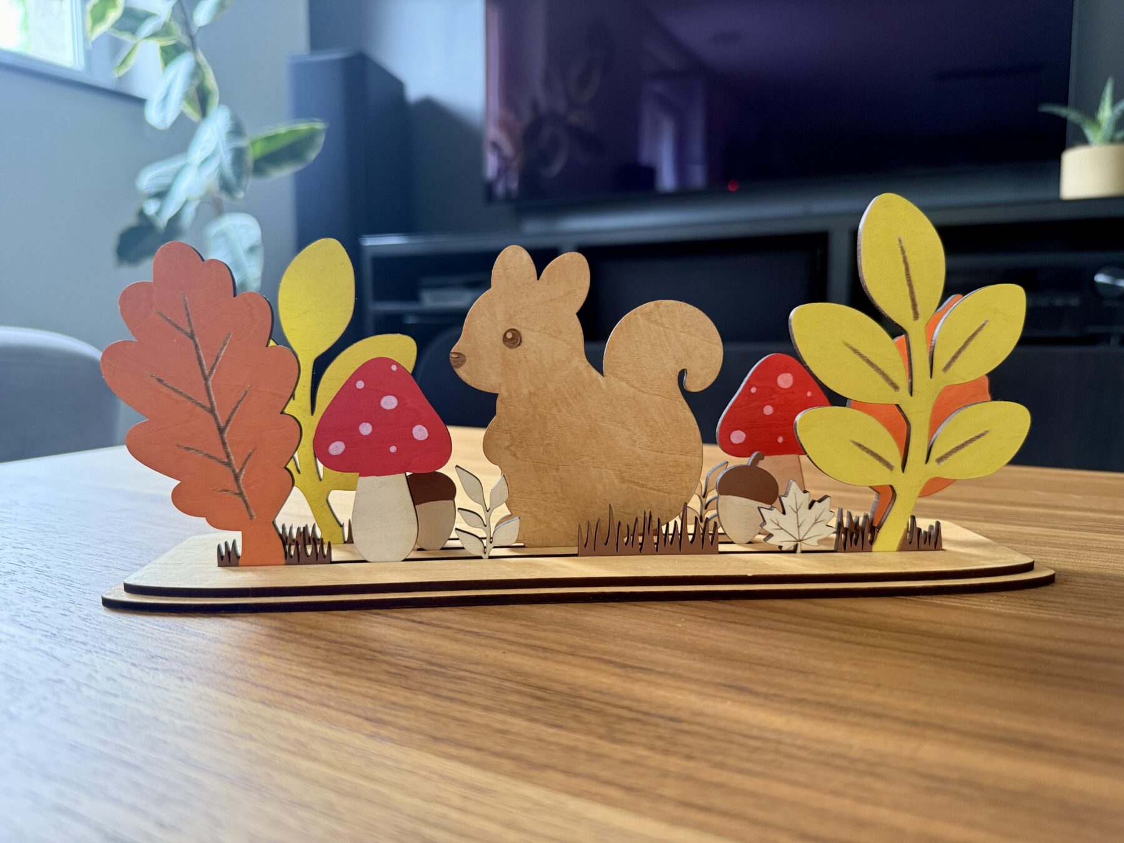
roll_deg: -0.2
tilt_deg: -6.4
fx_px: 779
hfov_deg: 71.6
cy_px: 422
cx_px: 562
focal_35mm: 24
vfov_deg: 56.8
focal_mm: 6.76
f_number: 1.78
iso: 320
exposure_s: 1/60
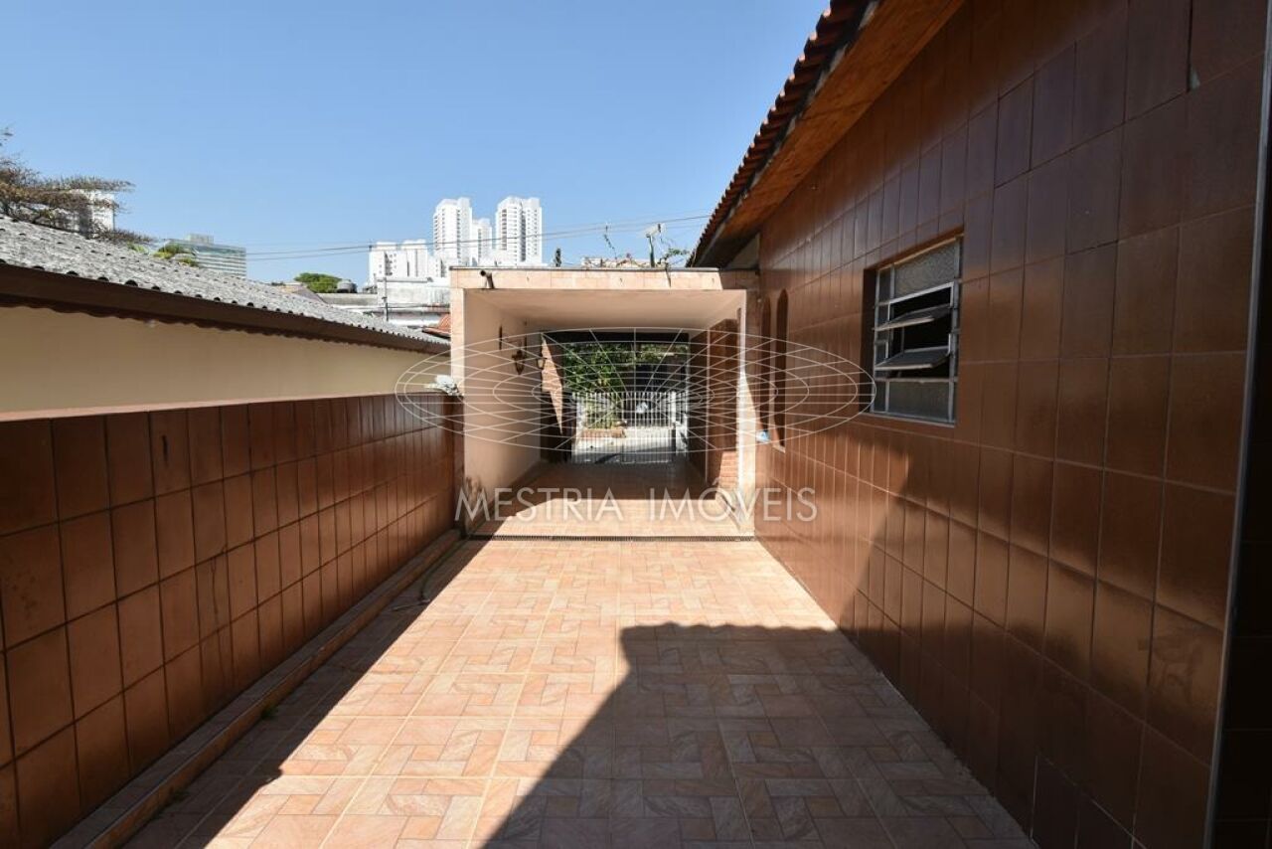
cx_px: 636
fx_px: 636
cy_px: 424
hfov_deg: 90.0
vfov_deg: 67.4
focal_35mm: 18
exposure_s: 1/500
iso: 200
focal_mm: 12
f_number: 8
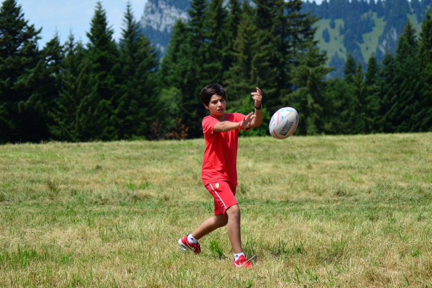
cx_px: 216
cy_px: 144
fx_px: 1259
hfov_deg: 19.5
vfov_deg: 13.0
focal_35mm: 105
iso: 100
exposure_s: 1/800
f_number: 4
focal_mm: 70
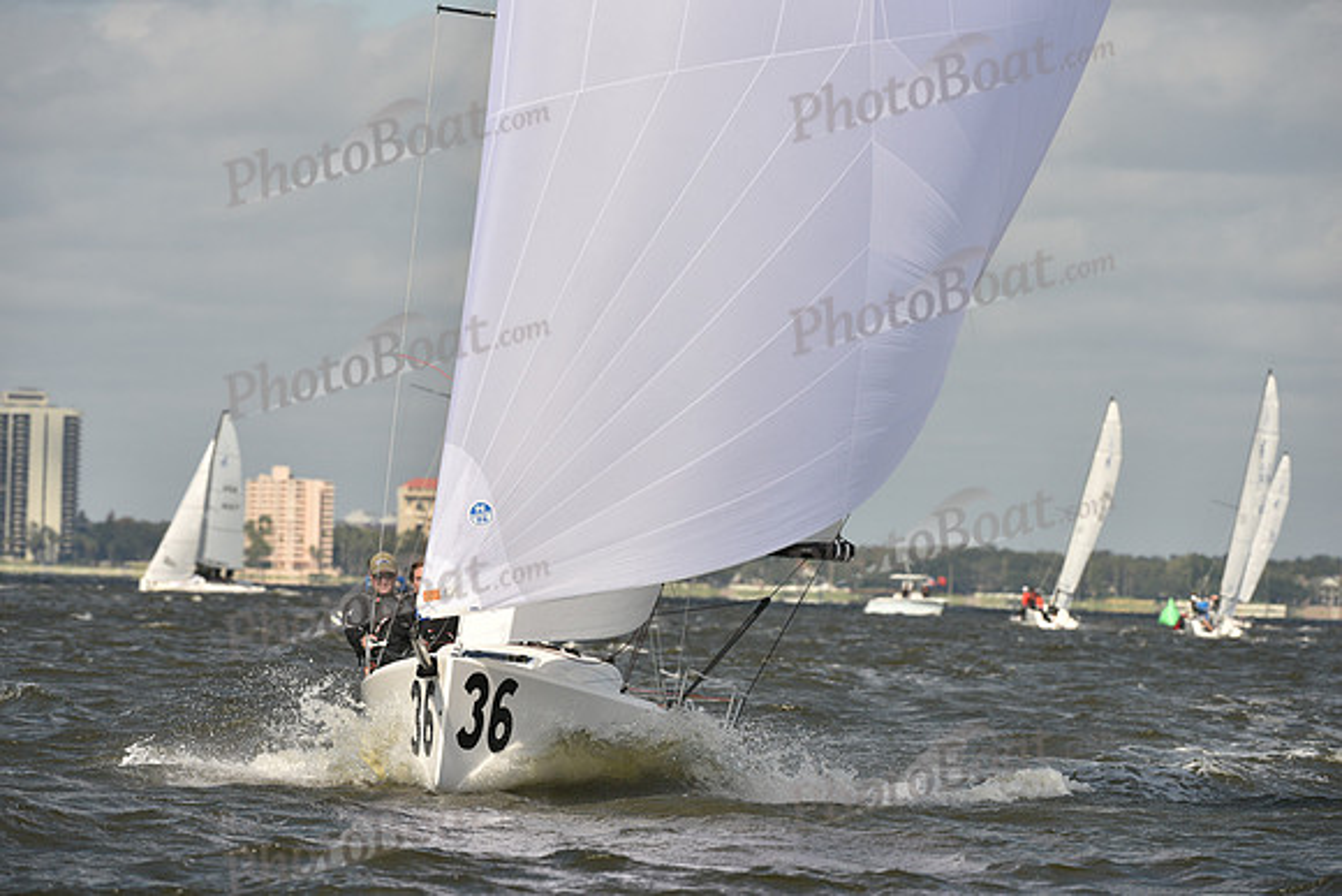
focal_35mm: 330
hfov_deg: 6.2
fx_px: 12304
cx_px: 671
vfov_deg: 4.2
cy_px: 448
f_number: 8
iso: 250
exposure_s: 1/1250
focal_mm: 330
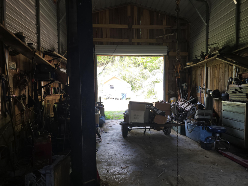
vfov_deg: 58.9
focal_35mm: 23
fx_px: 165
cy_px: 93
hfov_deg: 73.9
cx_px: 124
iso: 20
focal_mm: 6.3
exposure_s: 1/60
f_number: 1.7
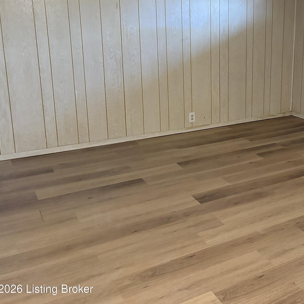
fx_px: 397
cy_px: 109
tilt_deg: -12.3
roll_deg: -0.6
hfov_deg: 39.8
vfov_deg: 41.5
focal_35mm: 40
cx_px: 253
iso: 640
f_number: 1.6
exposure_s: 1/40
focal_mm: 5.96
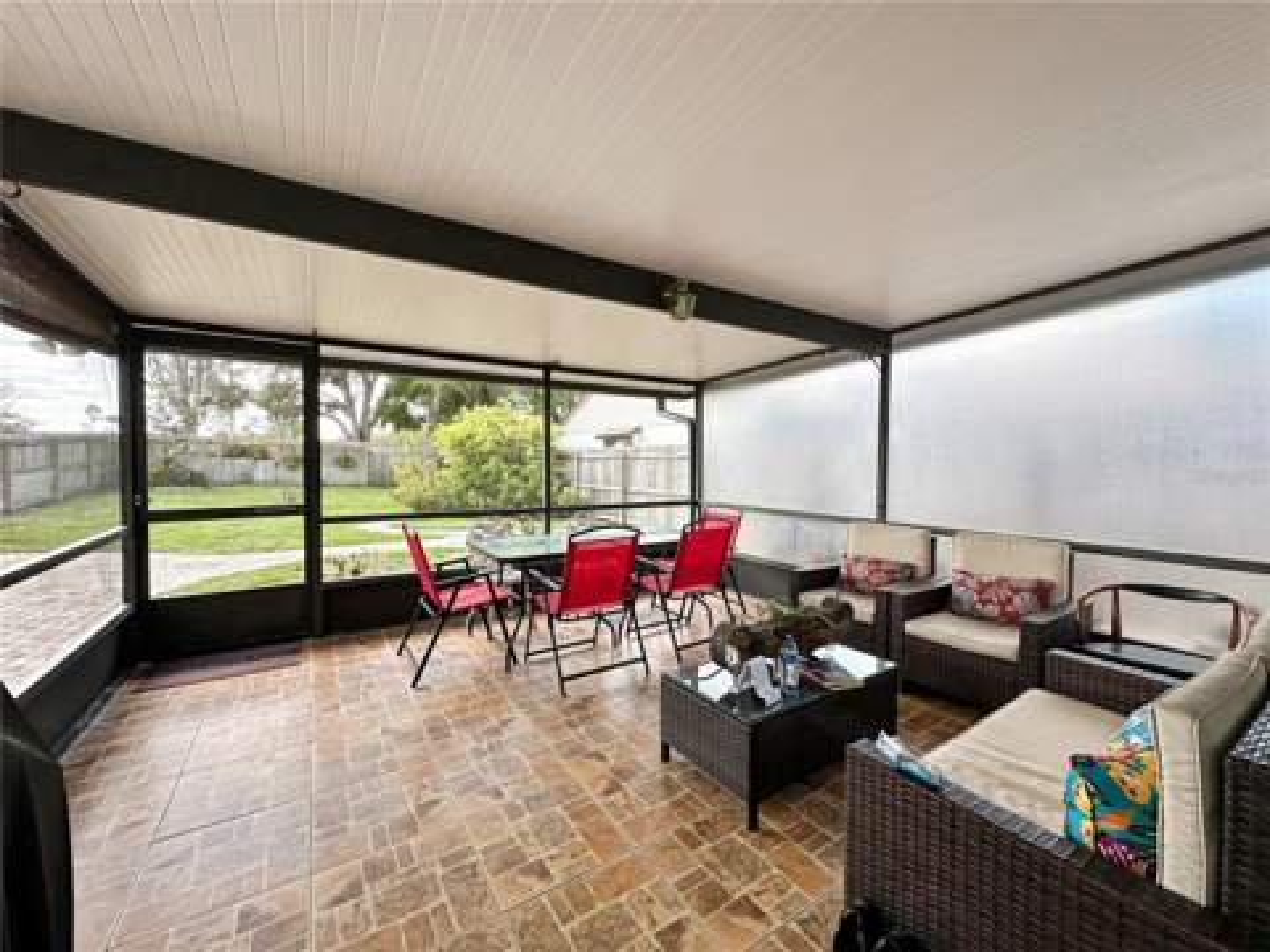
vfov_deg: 85.7
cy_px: 476
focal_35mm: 14
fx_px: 514
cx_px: 635
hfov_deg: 102.1
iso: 40
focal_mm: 2.22
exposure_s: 1/180
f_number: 2.2
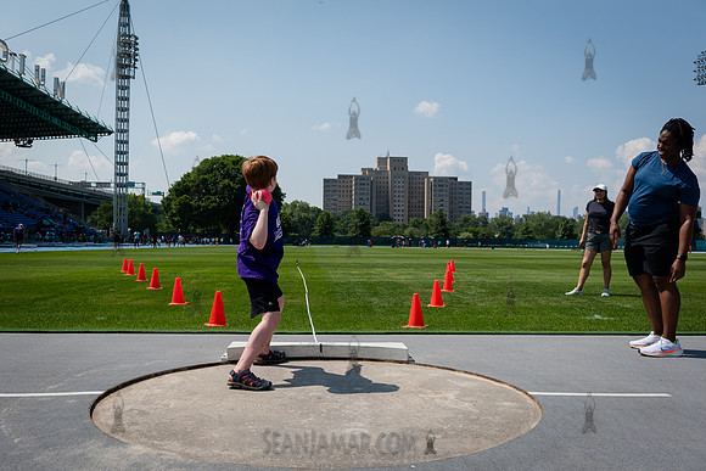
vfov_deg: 41.1
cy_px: 236
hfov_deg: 58.7
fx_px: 628
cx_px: 353
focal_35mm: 32
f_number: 5.6
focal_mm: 32
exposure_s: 1/2500
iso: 400
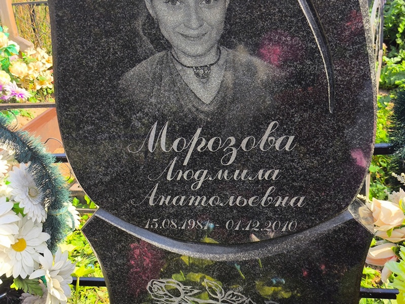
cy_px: 152
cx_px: 202
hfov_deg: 38.2
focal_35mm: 50
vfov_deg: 29.1
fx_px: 585
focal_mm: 4.71
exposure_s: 1/590
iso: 50
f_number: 1.7
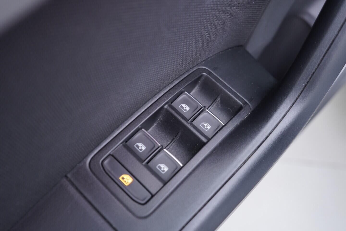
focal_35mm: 36
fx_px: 346
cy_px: 116
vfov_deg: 36.9
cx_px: 173
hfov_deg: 53.1
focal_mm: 24
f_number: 2.8
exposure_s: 1/40
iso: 250
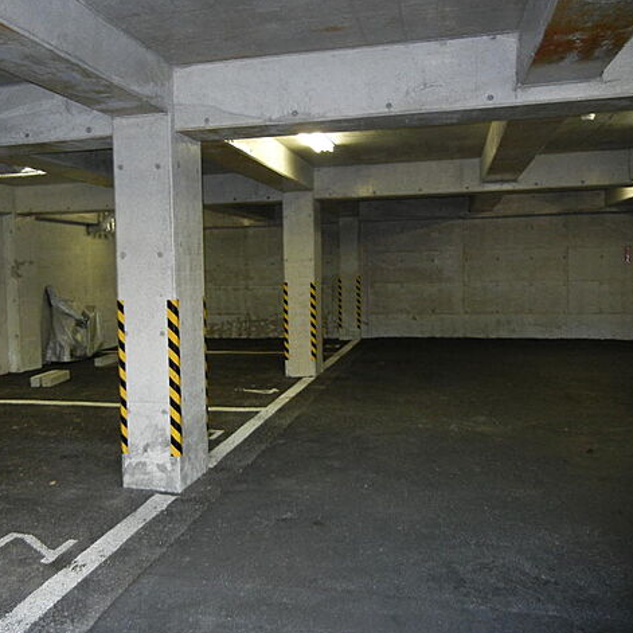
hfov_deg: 45.5
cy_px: 319
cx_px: 223
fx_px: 745
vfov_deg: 46.0
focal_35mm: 36
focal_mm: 5.4
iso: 400
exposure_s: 1/30
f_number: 3.5
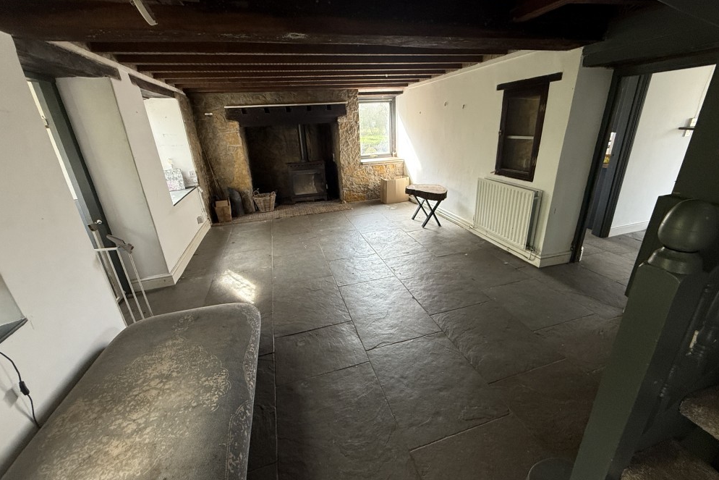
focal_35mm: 15
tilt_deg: -20.6
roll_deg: +2.5
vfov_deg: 77.3
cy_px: 237
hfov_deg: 100.4
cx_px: 368
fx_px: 300
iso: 200
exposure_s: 1/99
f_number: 2.2
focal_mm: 2.22
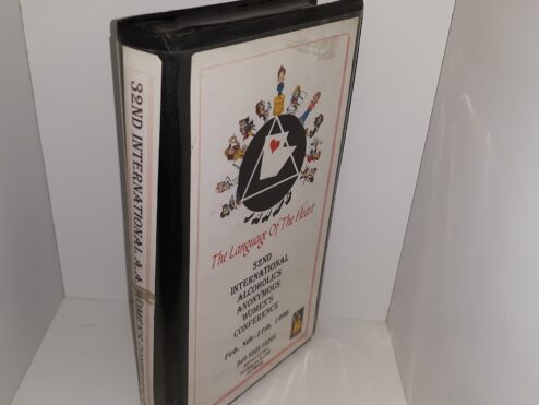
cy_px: 207
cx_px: 223
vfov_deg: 41.8
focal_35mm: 34
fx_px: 530
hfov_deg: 53.6
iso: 40
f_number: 1.7
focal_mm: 3.7
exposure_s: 1/229
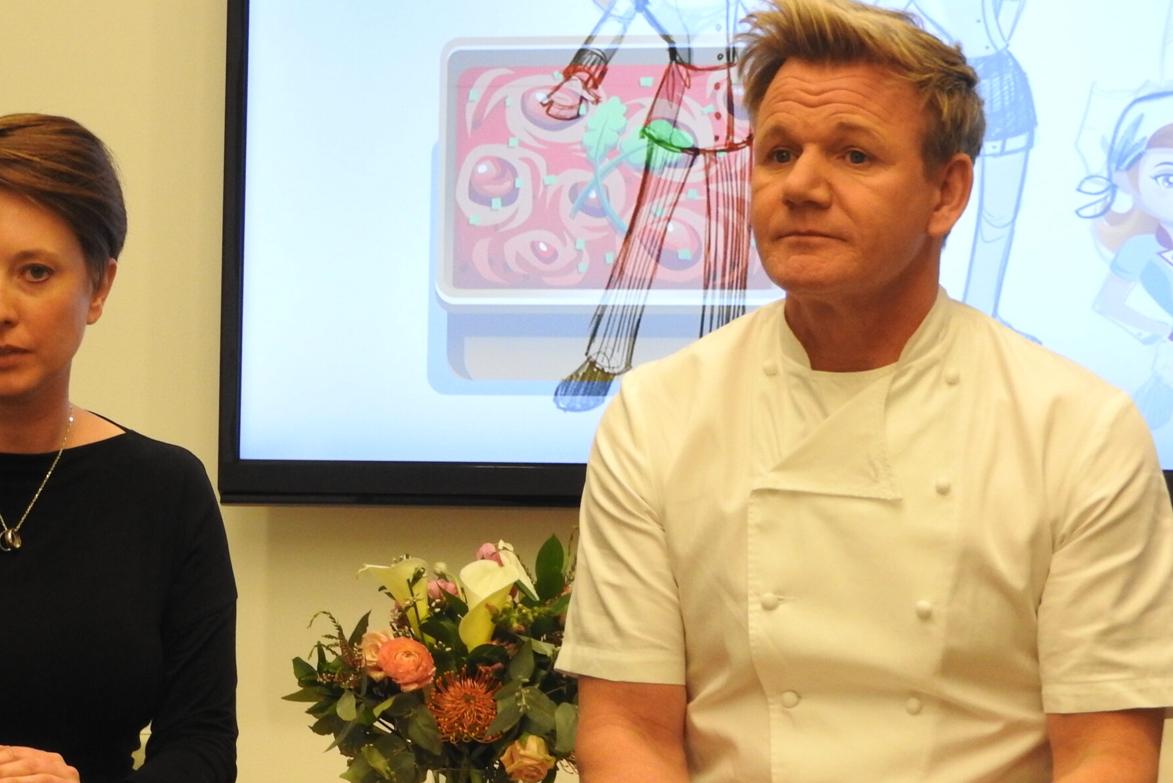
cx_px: 337
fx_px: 5149
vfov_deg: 8.7
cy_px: 506
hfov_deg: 13.0
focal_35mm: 158
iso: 400
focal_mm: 18.8
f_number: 4.8
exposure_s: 1/25
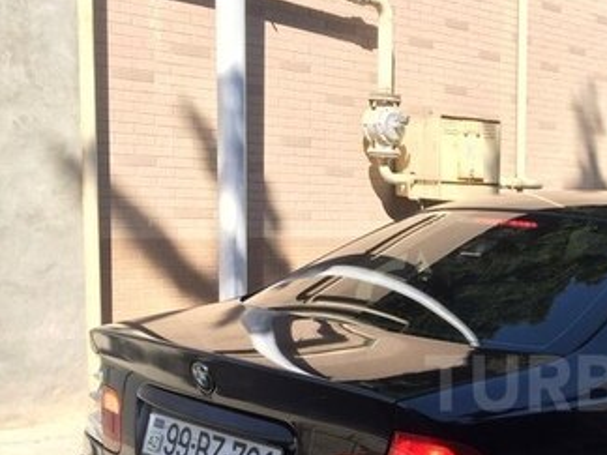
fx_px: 1035
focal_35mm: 59
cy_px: 383
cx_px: 616
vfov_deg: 24.3
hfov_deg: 30.3
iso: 32
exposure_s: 1/720
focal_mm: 4.15
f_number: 2.2
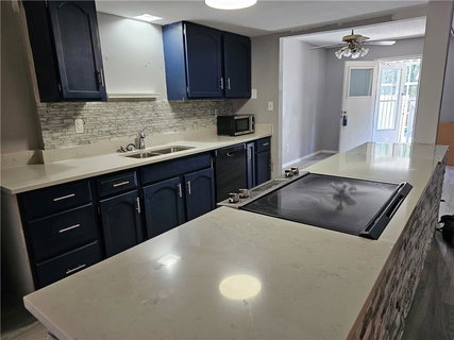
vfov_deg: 58.9
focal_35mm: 23
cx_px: 227
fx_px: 302
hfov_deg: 73.9
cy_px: 170
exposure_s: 1/120
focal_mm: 6.3
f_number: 1.7
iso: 320
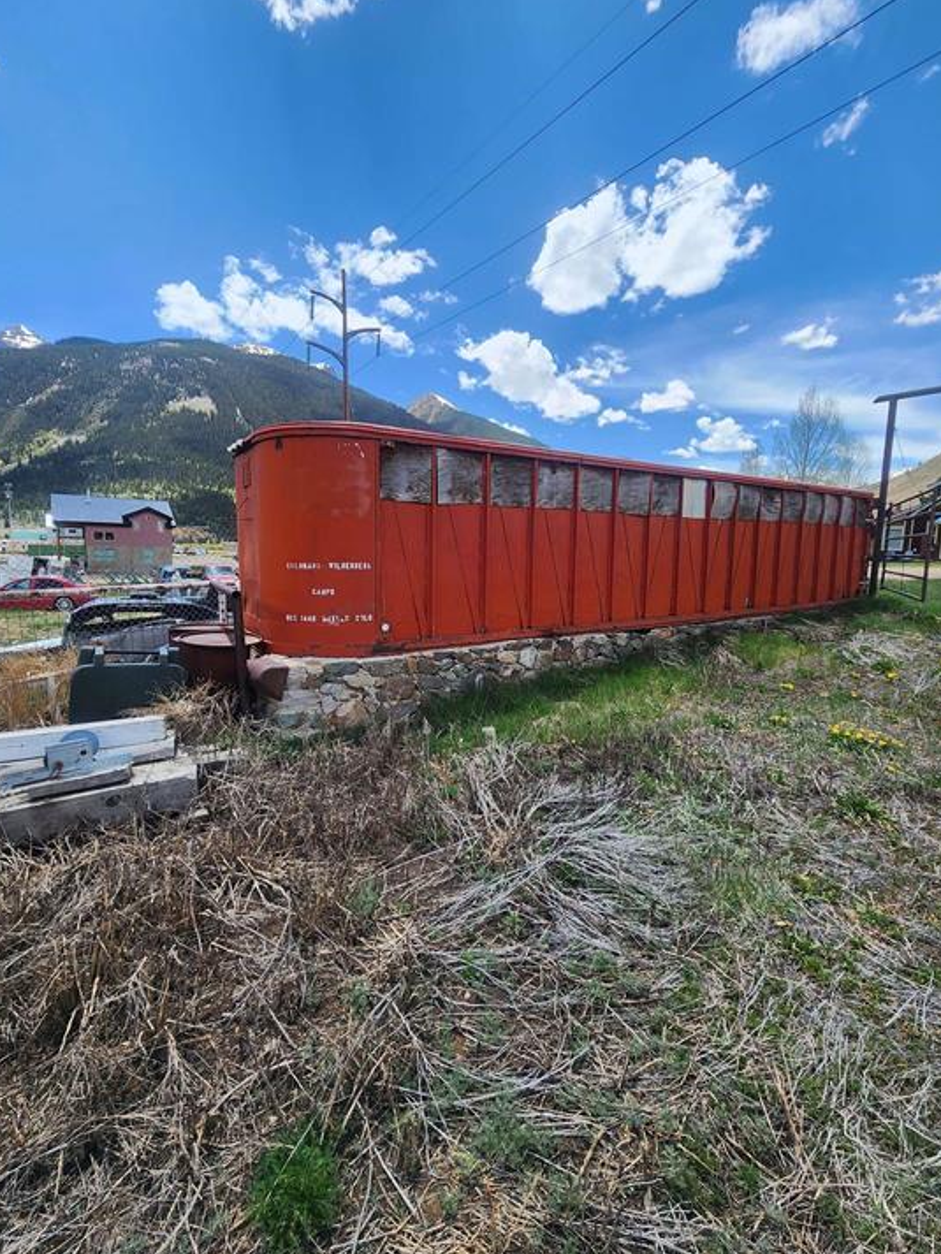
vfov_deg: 102.0
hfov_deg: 85.7
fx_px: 507
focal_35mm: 14
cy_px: 612
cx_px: 457
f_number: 2.2
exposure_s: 1/1093
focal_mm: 2.2
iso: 50
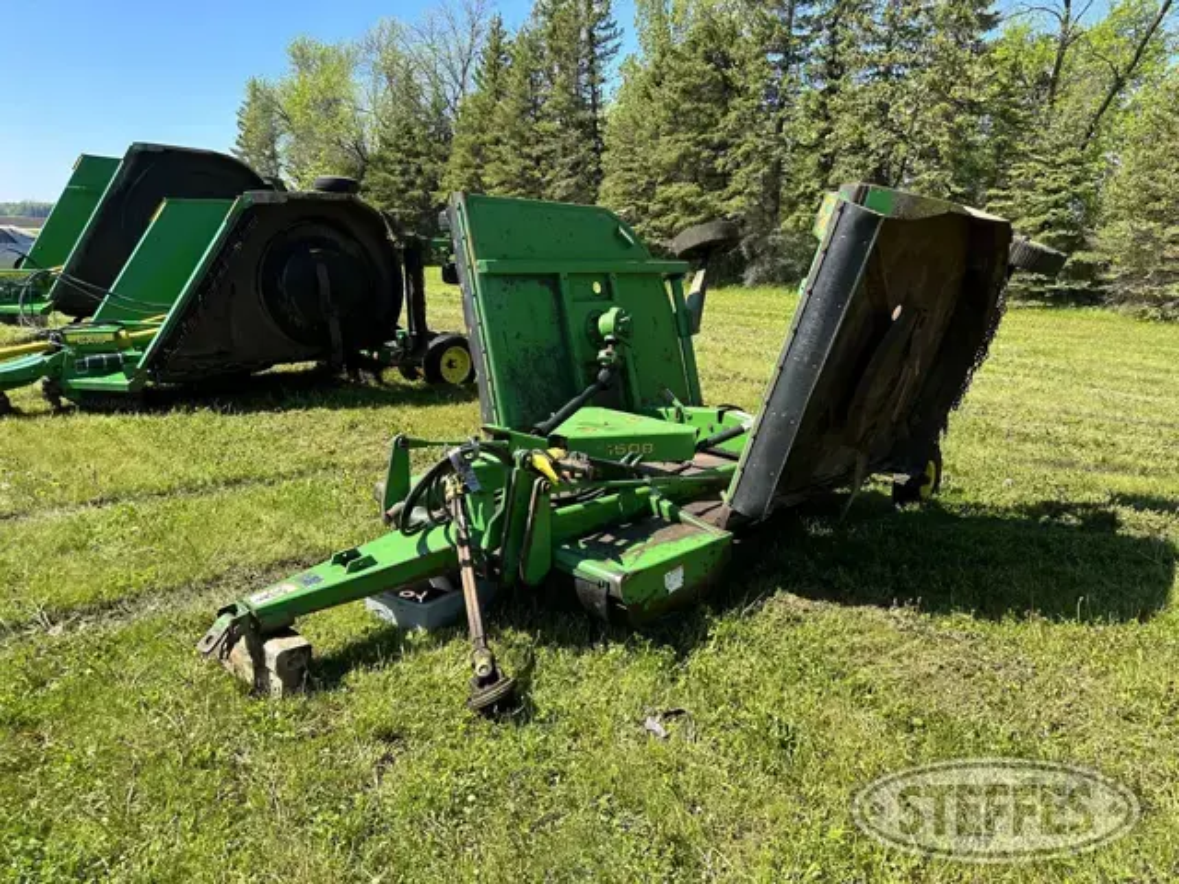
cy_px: 442
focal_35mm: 24
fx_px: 817
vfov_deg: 56.8
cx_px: 590
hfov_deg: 71.6
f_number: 1.78
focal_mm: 6.86
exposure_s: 1/1721
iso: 80
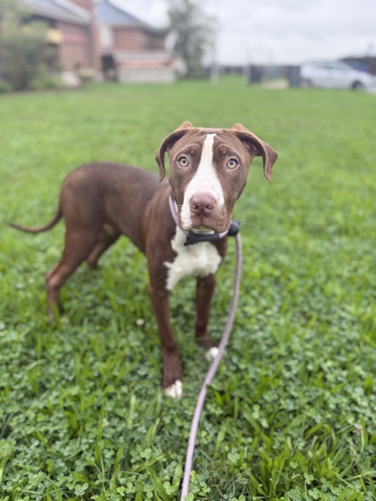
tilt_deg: -24.5
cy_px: 250
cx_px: 188
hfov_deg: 56.8
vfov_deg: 71.6
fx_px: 348
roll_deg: -1.8
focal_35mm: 24
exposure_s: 1/289
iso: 100
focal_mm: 6.76
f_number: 1.78
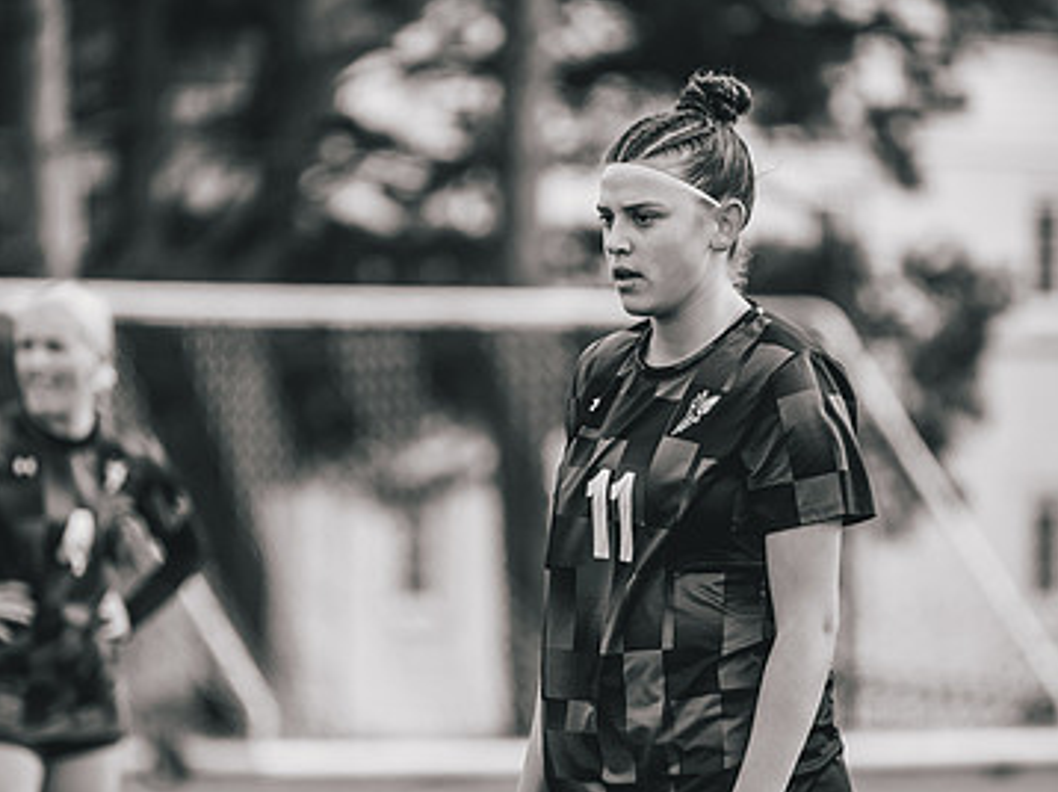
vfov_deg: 2.1
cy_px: 477
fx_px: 21319
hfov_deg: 2.8
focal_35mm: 698
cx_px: 551
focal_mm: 400
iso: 800
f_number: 6.3
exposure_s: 1/800
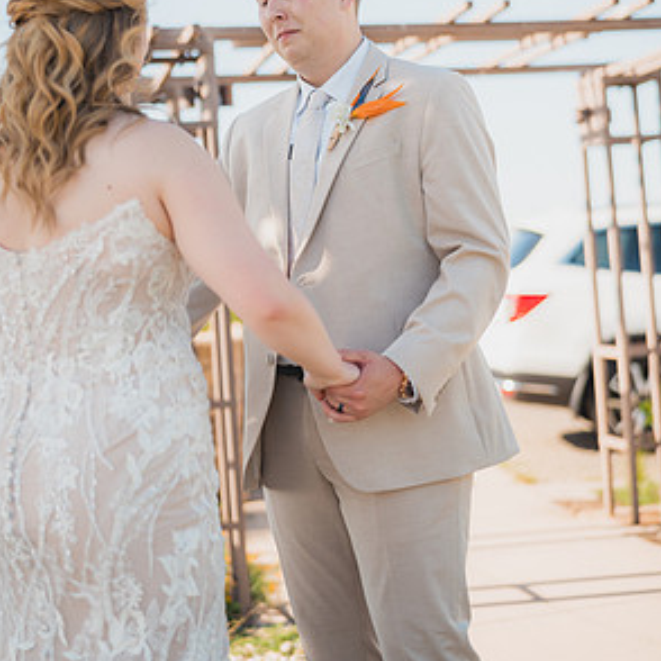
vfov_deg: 26.3
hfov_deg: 26.5
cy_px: 202
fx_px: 1404
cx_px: 328
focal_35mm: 65
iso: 125
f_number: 1.8
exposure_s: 1/2000
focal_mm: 50
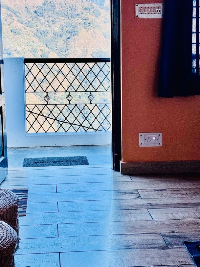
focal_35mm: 65
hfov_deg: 22.6
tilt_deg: -7.5
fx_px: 501
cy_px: 94
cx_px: 83
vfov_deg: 29.7
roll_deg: +0.5
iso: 64
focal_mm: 6.76
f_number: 1.78
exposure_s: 1/1312
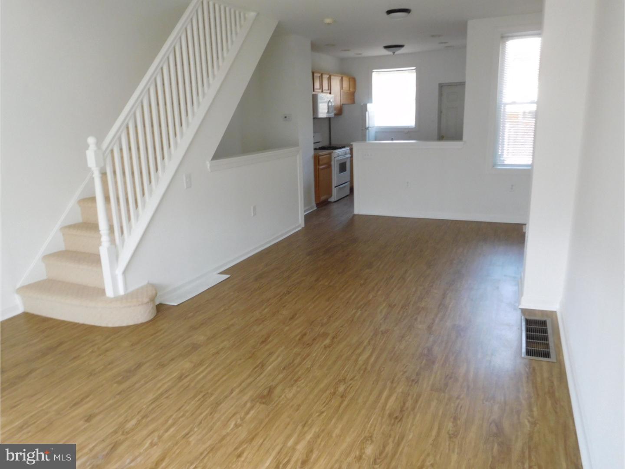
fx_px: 451
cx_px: 312
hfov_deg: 69.4
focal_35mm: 25
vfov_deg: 54.9
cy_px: 234
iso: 250
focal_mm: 4.5
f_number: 3.4
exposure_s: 1/30
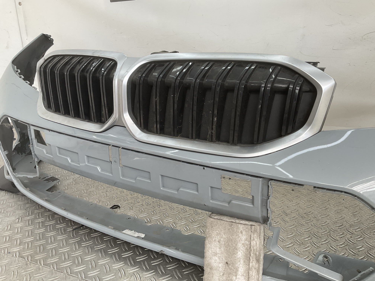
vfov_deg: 48.2
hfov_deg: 61.7
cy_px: 140
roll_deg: +1.3
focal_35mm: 29
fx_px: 314
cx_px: 188
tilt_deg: -22.3
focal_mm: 3
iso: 16
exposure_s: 1/131
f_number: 1.8
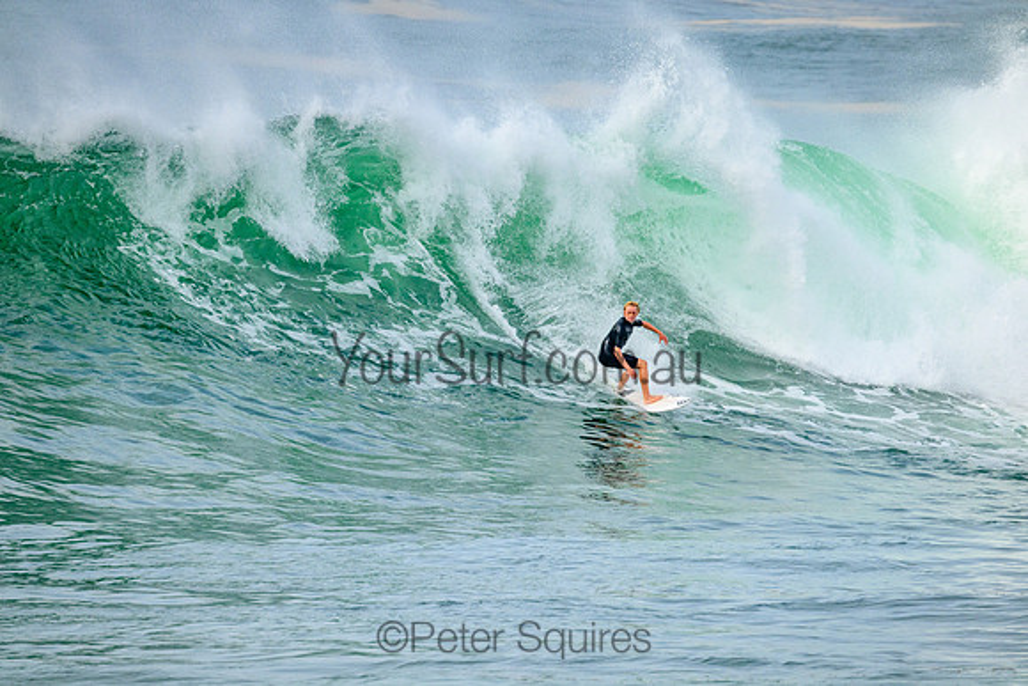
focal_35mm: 580
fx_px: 16565
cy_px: 343
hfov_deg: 3.6
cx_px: 514
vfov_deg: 2.4
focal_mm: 580
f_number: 11
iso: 1100
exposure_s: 1/2500
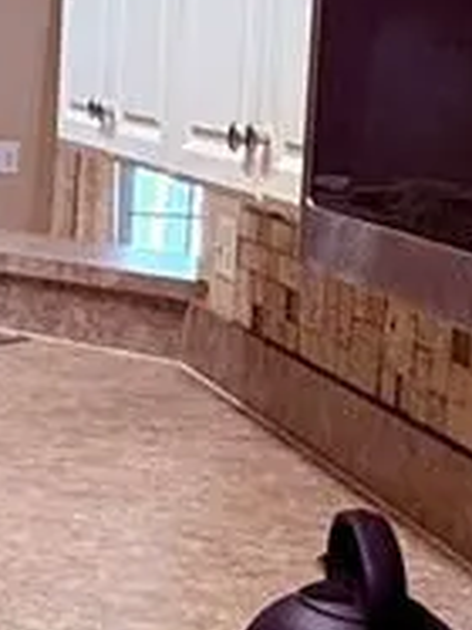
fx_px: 1638
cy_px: 175
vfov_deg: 21.6
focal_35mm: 90
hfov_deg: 13.0
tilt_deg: -5.1
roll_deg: -1.6
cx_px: -620
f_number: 2.2
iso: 320
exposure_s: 1/60
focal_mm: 2.22
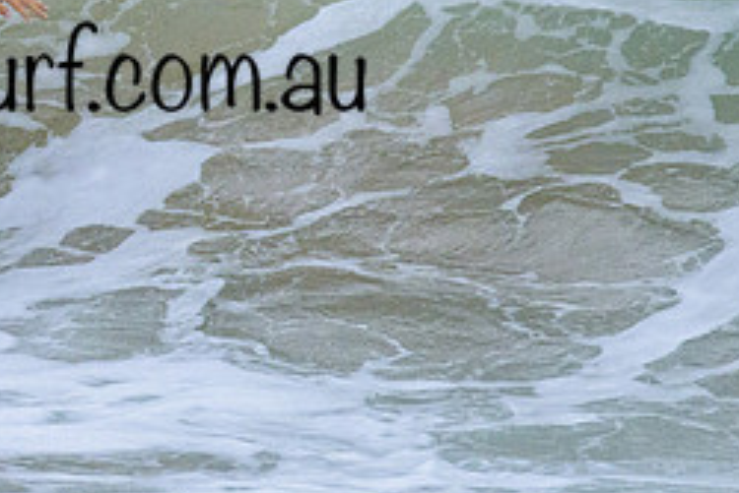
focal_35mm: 2154
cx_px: 182
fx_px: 44241
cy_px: -33
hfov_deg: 1.0
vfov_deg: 0.6
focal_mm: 800
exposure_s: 1/2000
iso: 3600
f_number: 11
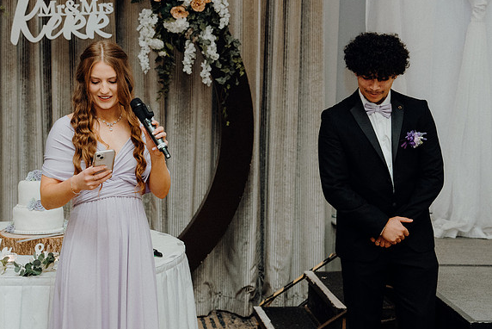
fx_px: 1012
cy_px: 164
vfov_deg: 18.4
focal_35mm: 74
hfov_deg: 27.3
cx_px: 244
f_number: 3.5
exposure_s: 1/200
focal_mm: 49
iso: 2500
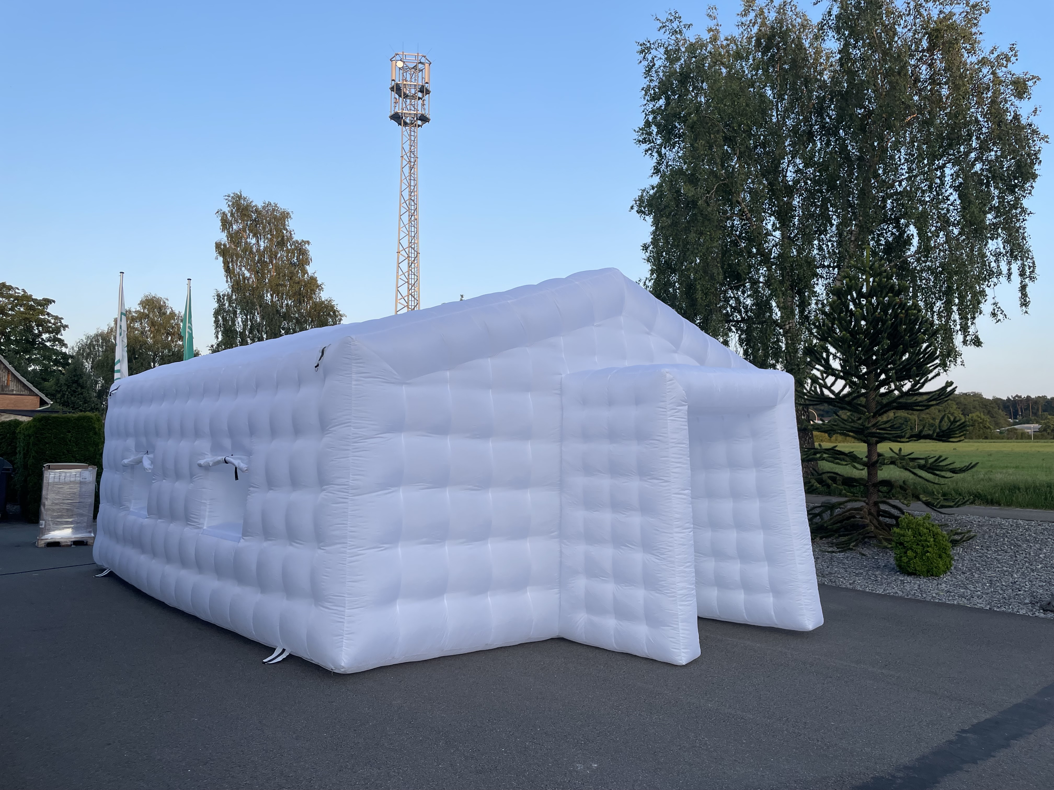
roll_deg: +0.7
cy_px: 395
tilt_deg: +1.4
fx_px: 792
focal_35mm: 26
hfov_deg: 67.3
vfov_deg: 53.1
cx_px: 527
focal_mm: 4.2
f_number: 1.6
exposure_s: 1/600
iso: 32
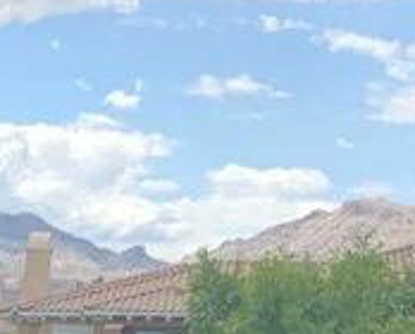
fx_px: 1834
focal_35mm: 149
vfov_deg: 9.4
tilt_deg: -9.5
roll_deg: -1.6
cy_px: 778
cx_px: -544
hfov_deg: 11.1
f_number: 1.8
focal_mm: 4.25
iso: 25
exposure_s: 1/333
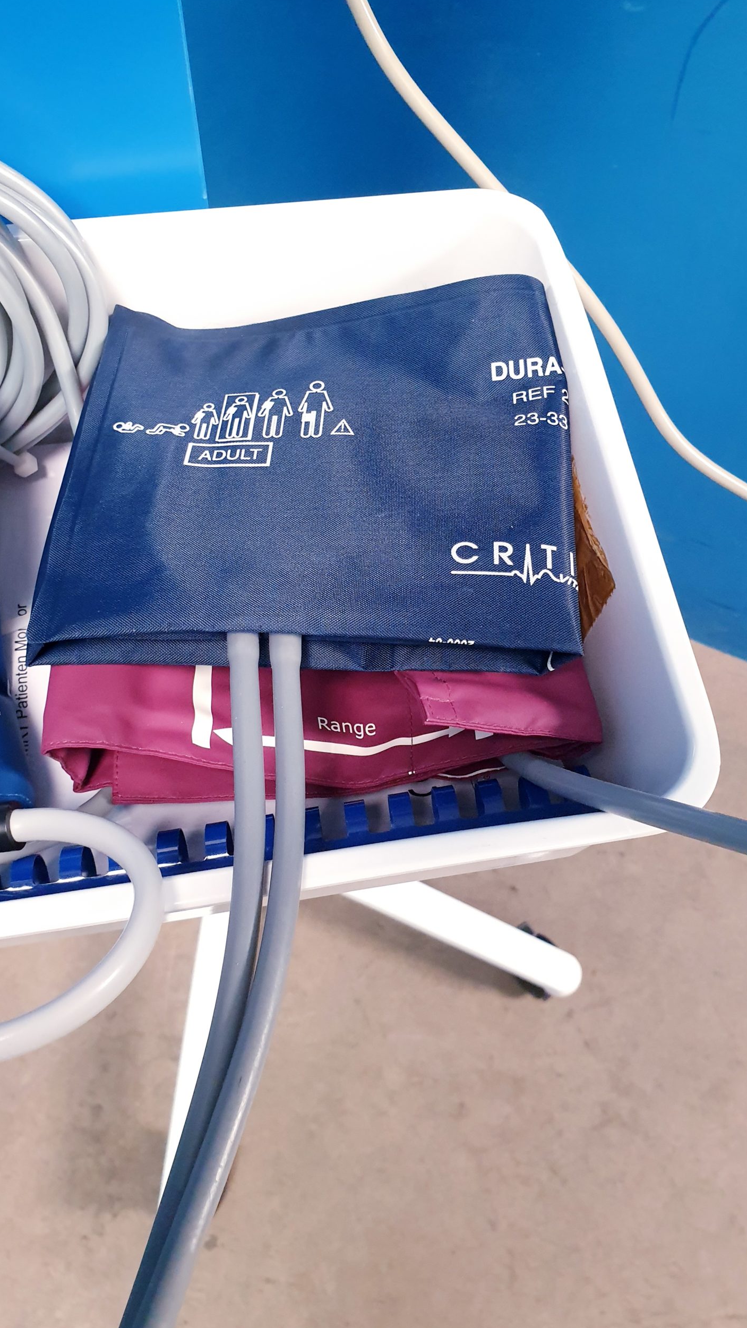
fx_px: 1021
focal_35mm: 29
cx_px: 389
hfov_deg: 40.2
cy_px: 672
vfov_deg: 66.1
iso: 320
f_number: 2.4
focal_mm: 4.3
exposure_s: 1/50
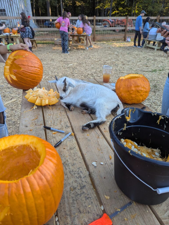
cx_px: 84
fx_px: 156
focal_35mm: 24
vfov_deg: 71.5
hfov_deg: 56.9
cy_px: 112
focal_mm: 6.81
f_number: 1.85
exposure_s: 1/207
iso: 52
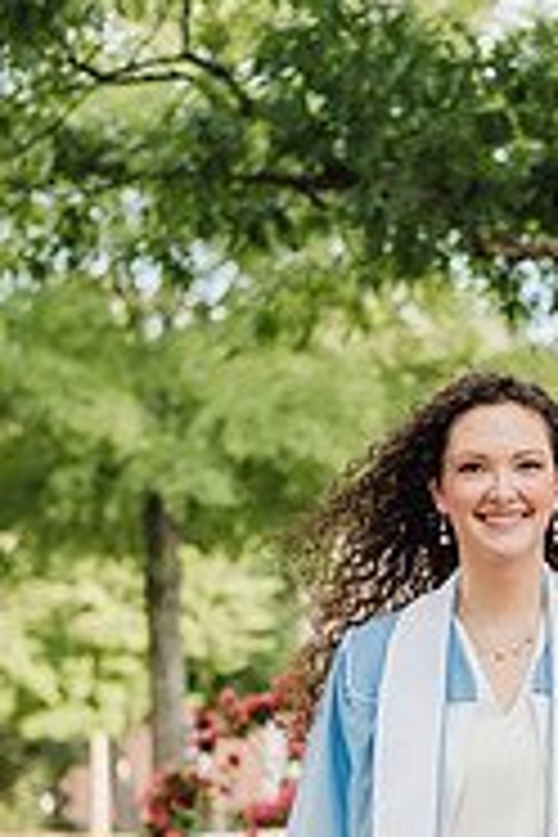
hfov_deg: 11.2
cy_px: 680
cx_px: 567
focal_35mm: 121
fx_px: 2813
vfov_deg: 16.8
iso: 200
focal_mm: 50
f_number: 2.5
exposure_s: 1/500
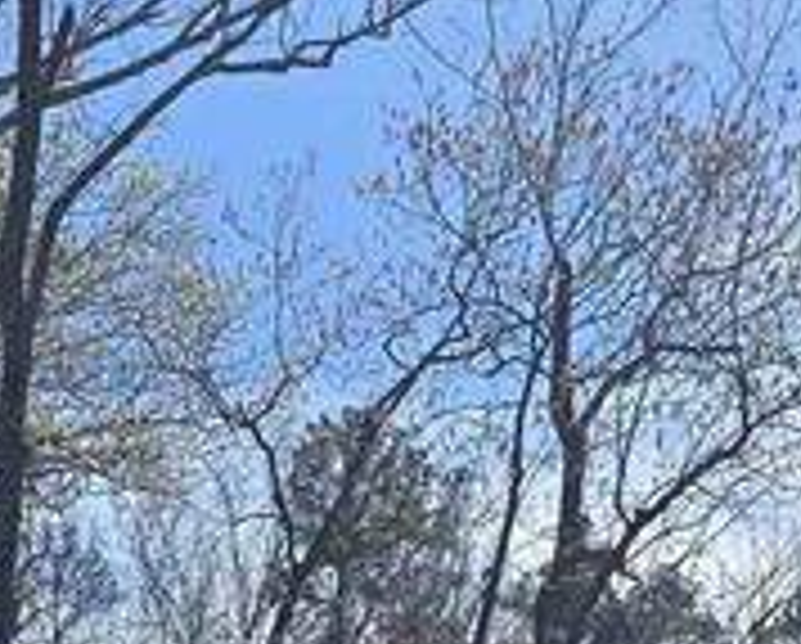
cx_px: 108
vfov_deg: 9.1
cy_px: 1220
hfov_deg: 11.9
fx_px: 3823
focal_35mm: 161
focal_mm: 6.3
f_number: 1.7
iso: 12
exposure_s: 1/981
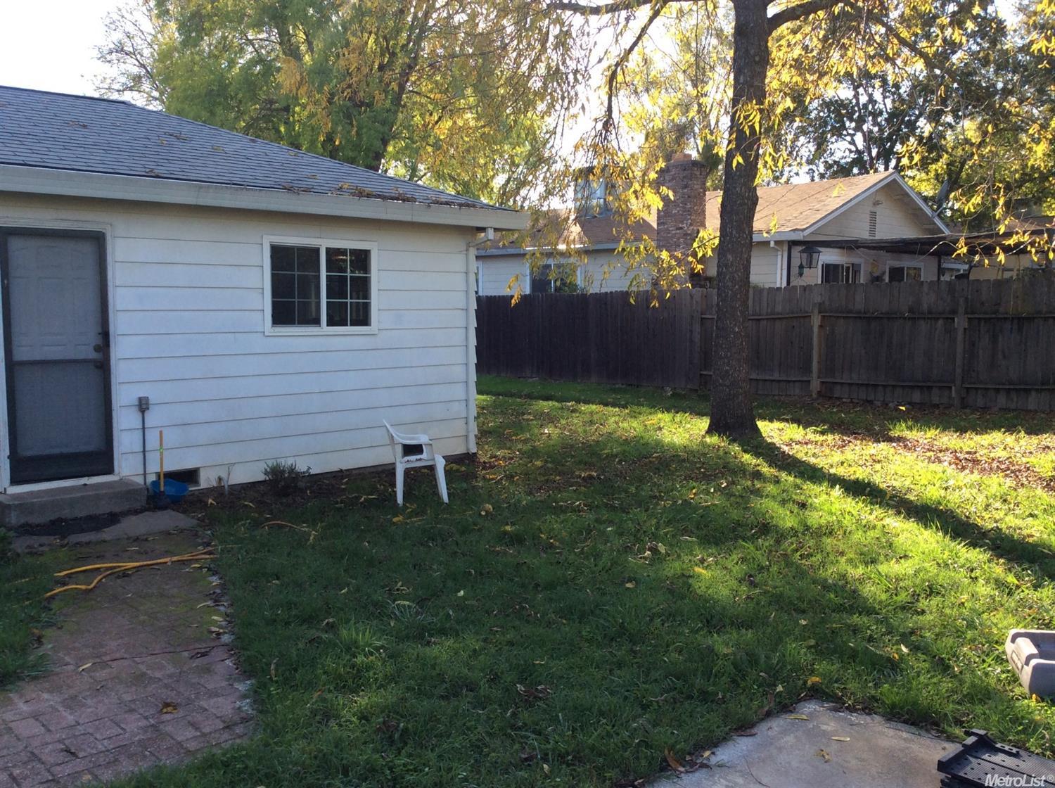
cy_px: 394
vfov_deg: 44.0
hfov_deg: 56.9
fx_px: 974
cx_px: 528
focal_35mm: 32
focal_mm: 3.3
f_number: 2.4
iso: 32
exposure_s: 1/276
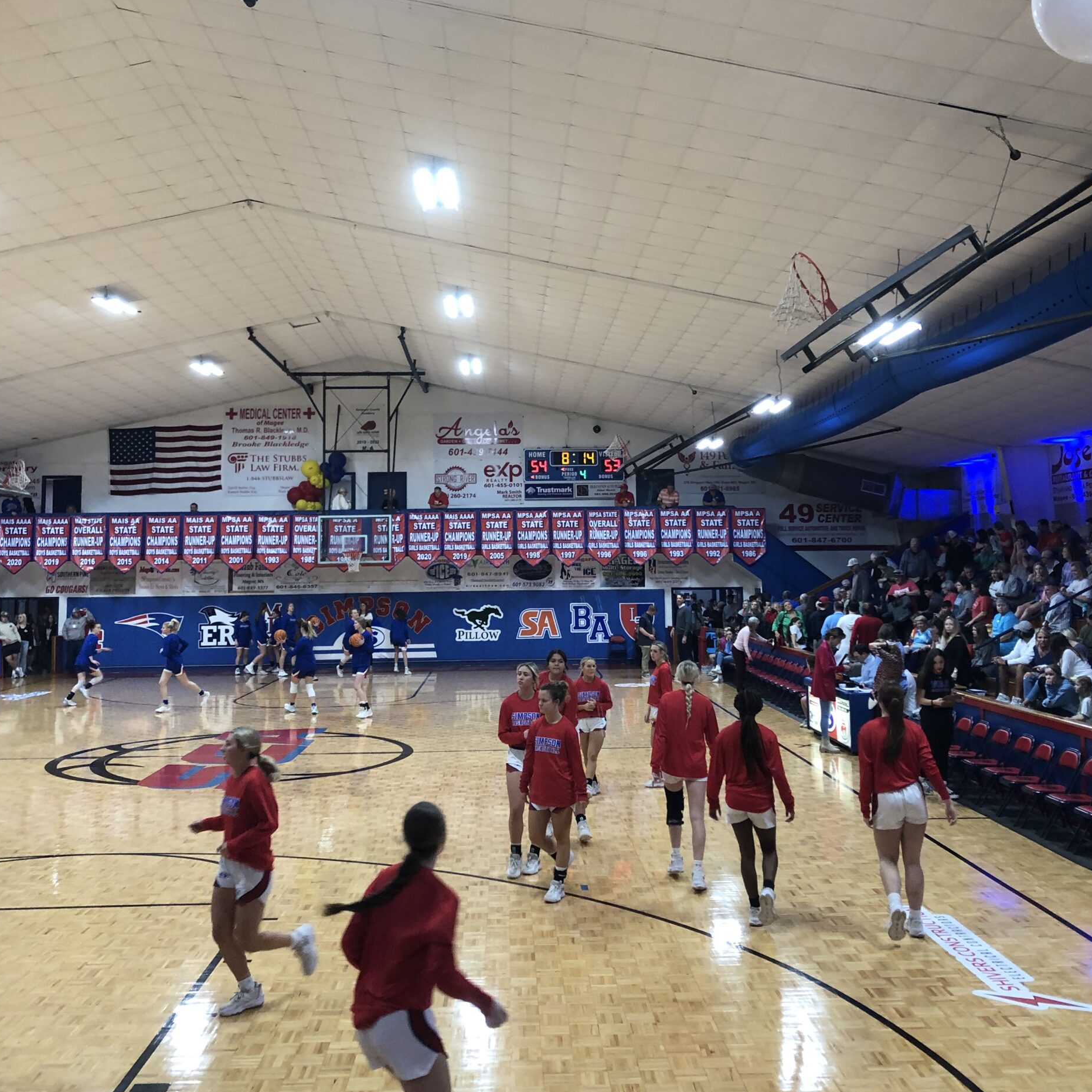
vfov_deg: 48.3
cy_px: 458
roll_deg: +0.4
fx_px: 1213
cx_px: 546
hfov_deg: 48.5
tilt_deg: +7.1
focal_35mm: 34
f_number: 1.8
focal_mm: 3.99
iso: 40
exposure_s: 1/30
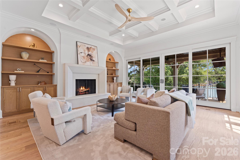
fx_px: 101
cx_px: 120
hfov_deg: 99.7
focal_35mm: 15
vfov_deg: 76.6
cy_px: 80
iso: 160
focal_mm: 15.2
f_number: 10
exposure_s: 1/2
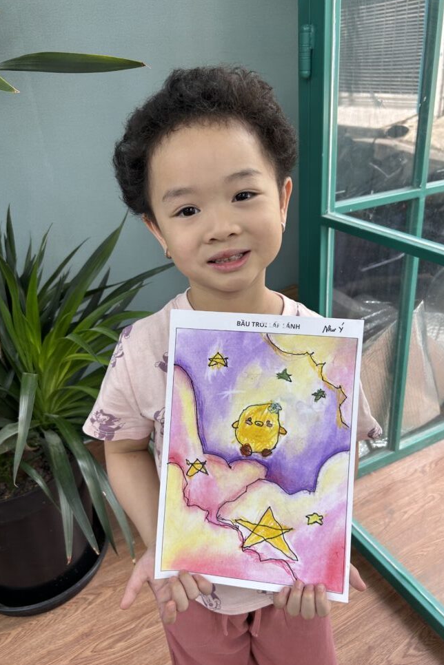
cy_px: 325
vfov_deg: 65.5
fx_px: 518
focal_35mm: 28
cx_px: 234
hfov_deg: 46.4
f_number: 1.5
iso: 40
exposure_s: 1/121
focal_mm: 5.7
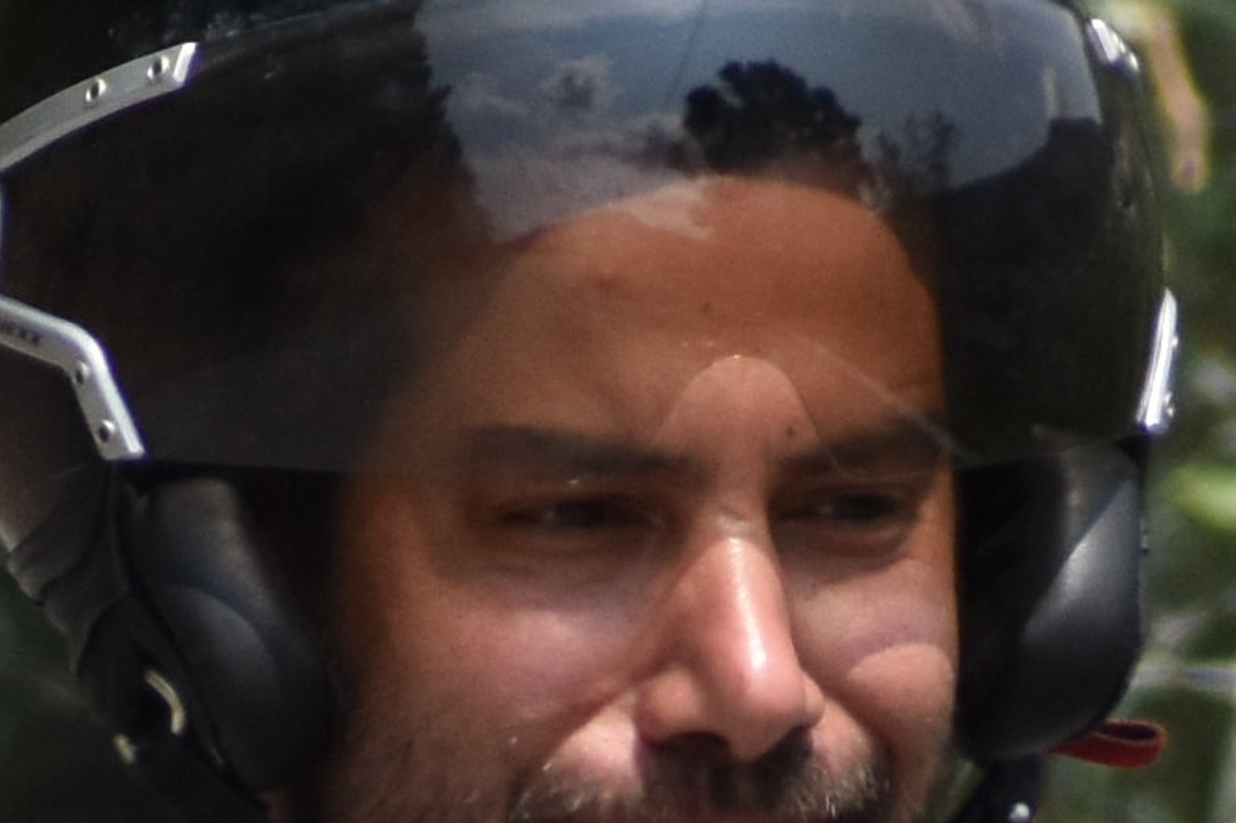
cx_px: 722
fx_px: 99162
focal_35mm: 2889
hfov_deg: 0.7
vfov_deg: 0.5
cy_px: 1570
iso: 400
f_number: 7.1
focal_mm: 250
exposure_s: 1/1600
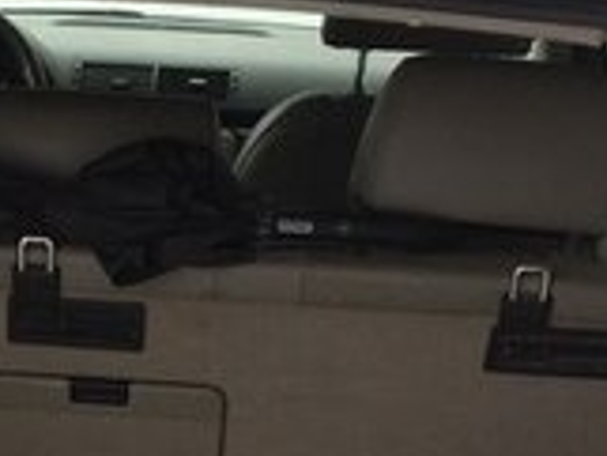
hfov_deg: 16.3
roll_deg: -1.0
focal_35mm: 119
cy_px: 752
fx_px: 2088
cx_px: 23
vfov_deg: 11.7
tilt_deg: -24.3
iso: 40
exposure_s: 1/100
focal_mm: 4.15
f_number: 2.2
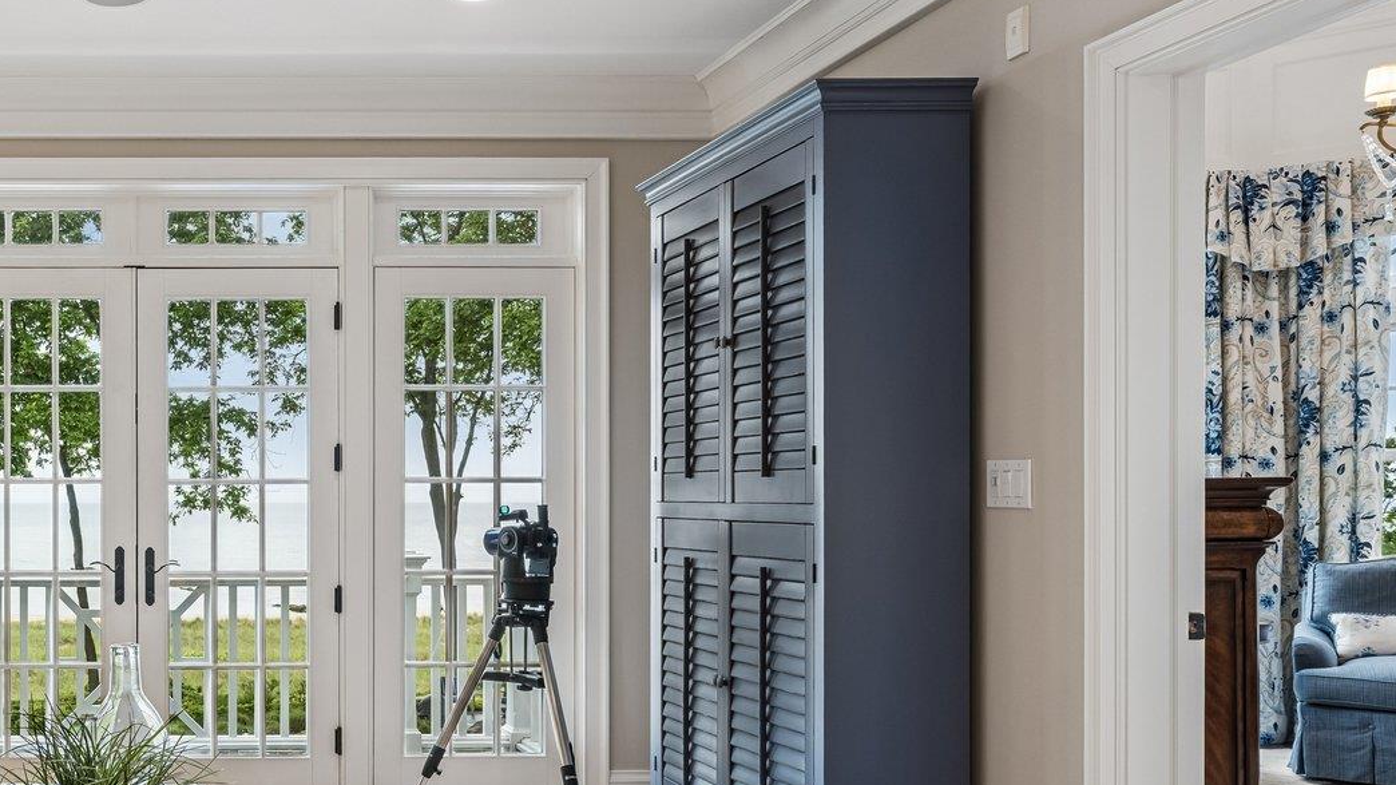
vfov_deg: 31.8
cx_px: 126
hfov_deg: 48.1
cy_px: 497
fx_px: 1369
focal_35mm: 37
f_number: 9
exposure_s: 1/15
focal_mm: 18
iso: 250
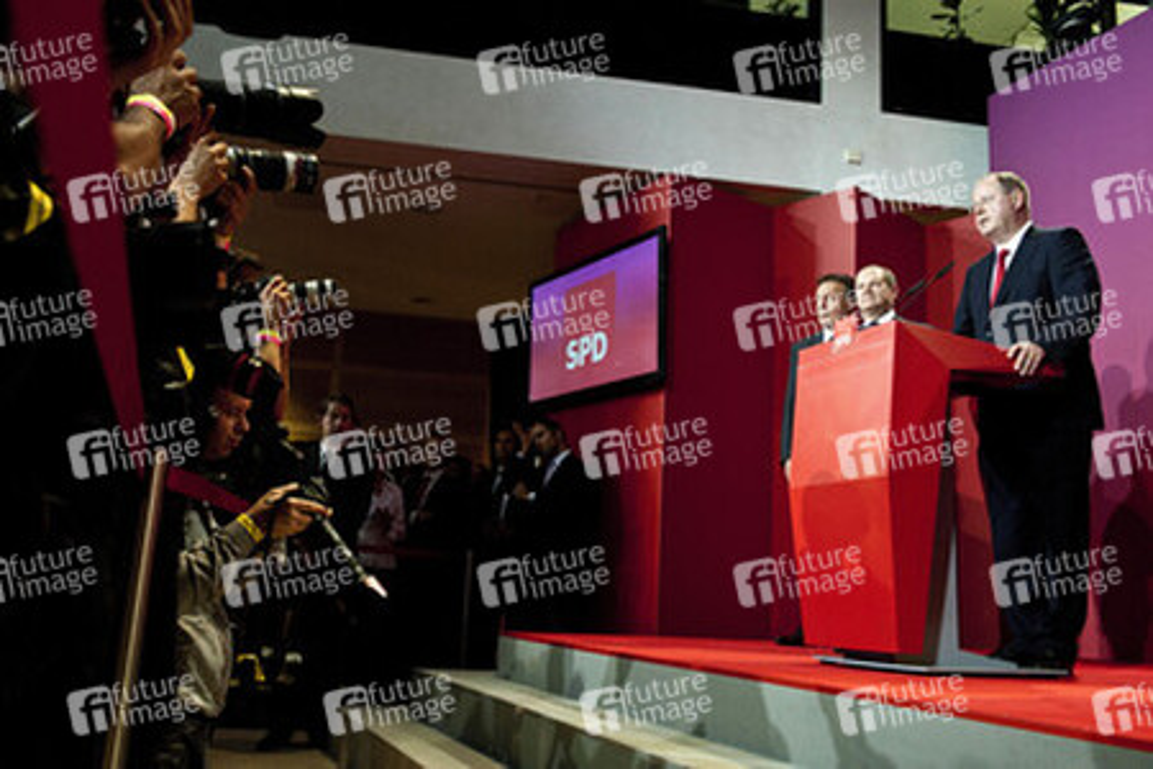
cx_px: 576
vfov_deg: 41.1
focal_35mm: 32
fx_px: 1025
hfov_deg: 58.7
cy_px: 384
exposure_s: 1/160
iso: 1600
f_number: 5.6
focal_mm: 32
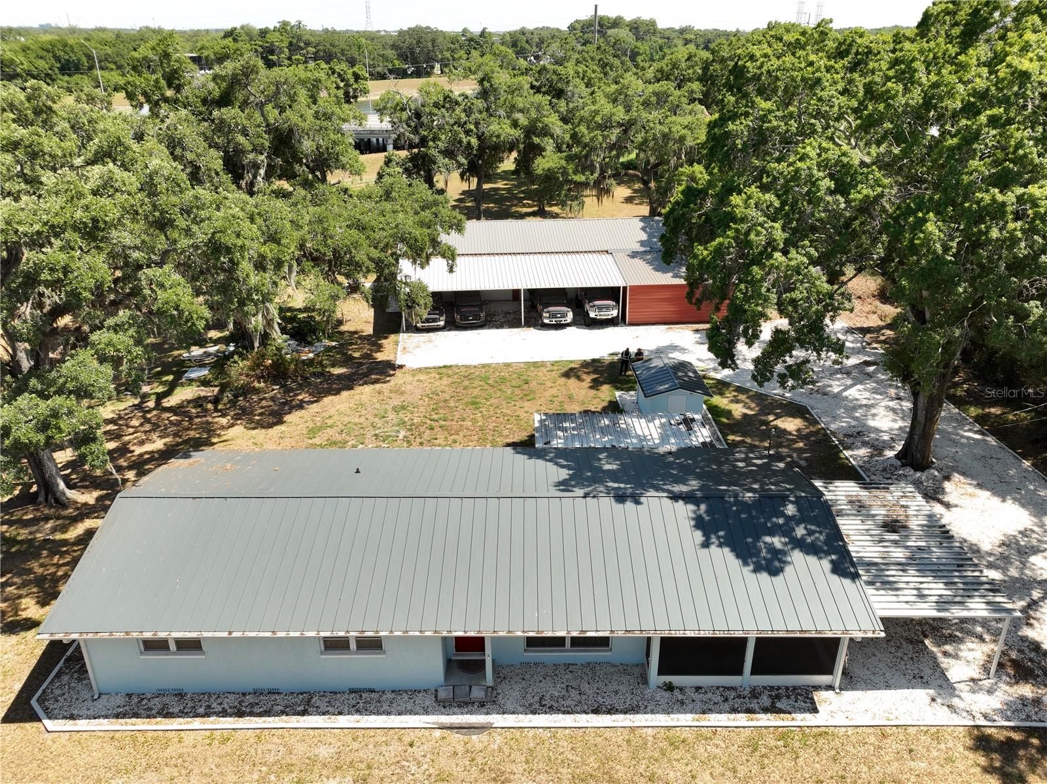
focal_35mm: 24
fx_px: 725
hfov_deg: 71.6
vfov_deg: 56.8
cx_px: 524
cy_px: 392
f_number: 4.4
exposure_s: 1/320
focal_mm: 12.29
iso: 100
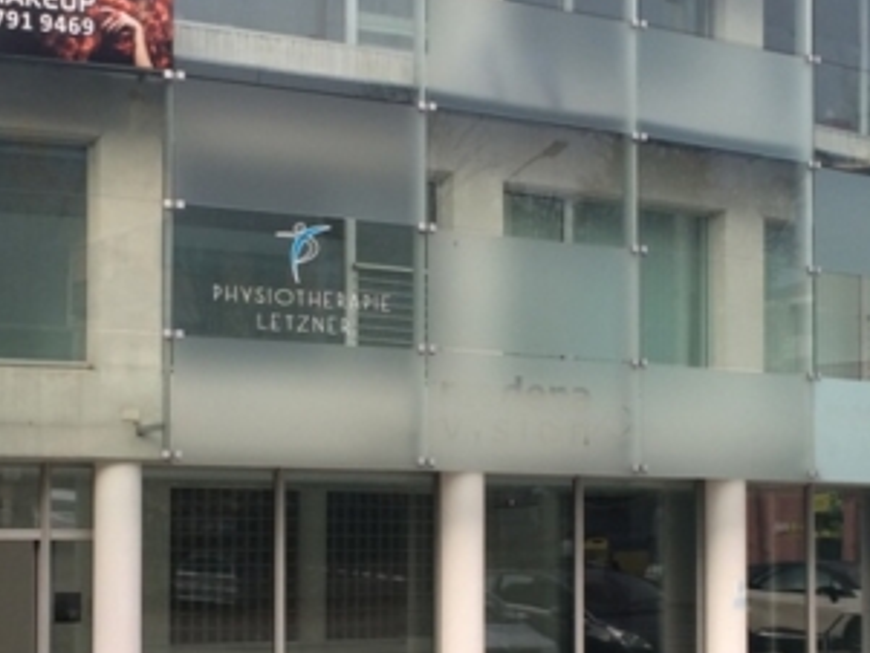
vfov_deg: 19.0
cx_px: 347
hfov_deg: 25.3
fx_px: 1936
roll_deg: +0.6
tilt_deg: +1.8
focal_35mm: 77
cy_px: 477
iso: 32
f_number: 2.2
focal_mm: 4.15
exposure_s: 1/127
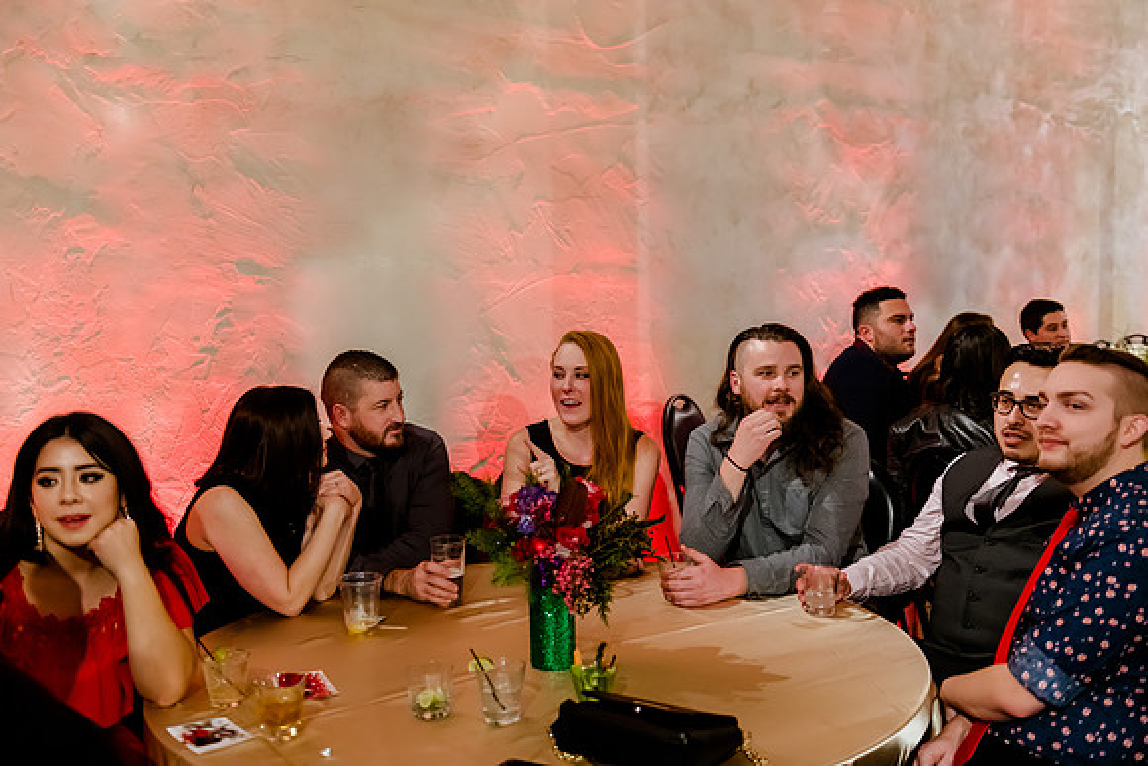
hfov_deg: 50.7
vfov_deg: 35.1
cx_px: 574
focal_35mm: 38
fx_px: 1212
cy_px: 383
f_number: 2.8
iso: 4000
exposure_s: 1/100
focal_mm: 38
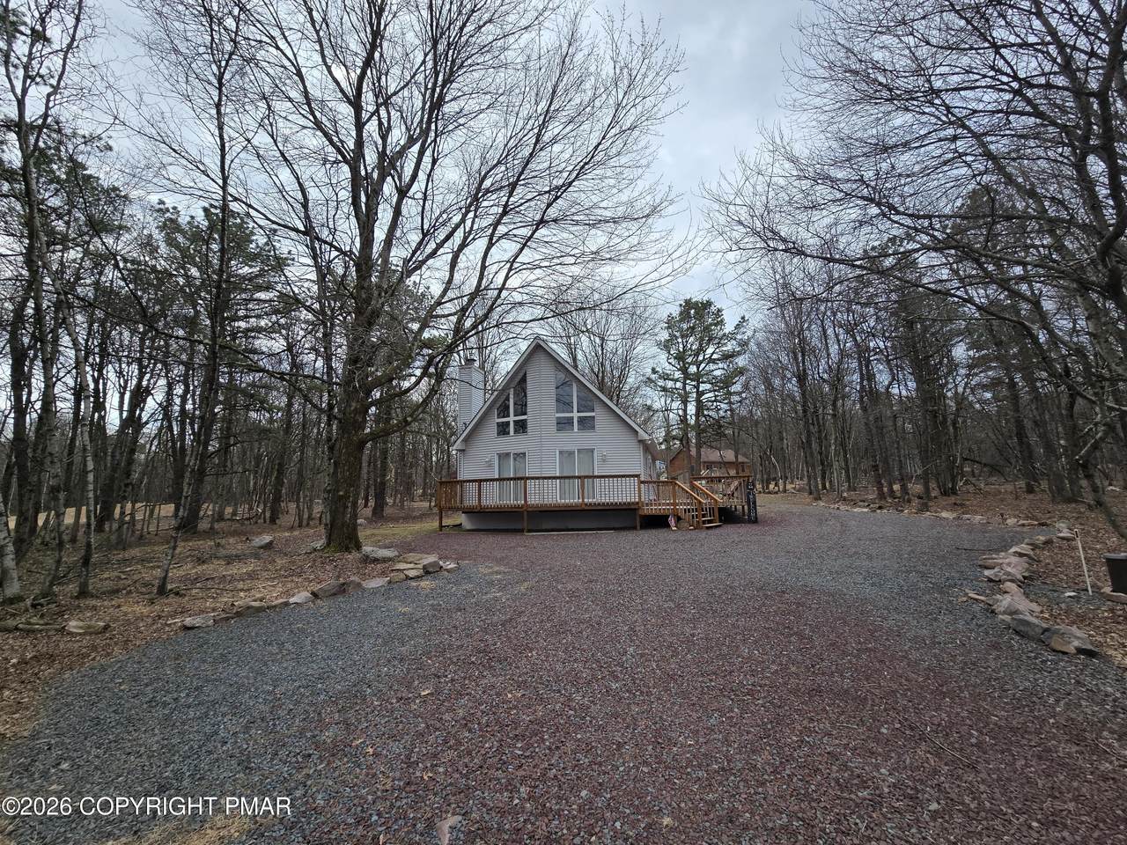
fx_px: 423
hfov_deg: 106.2
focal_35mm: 13
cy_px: 422
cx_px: 564
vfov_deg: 89.9
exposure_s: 1/1834
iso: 50
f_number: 2.2
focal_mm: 2.2
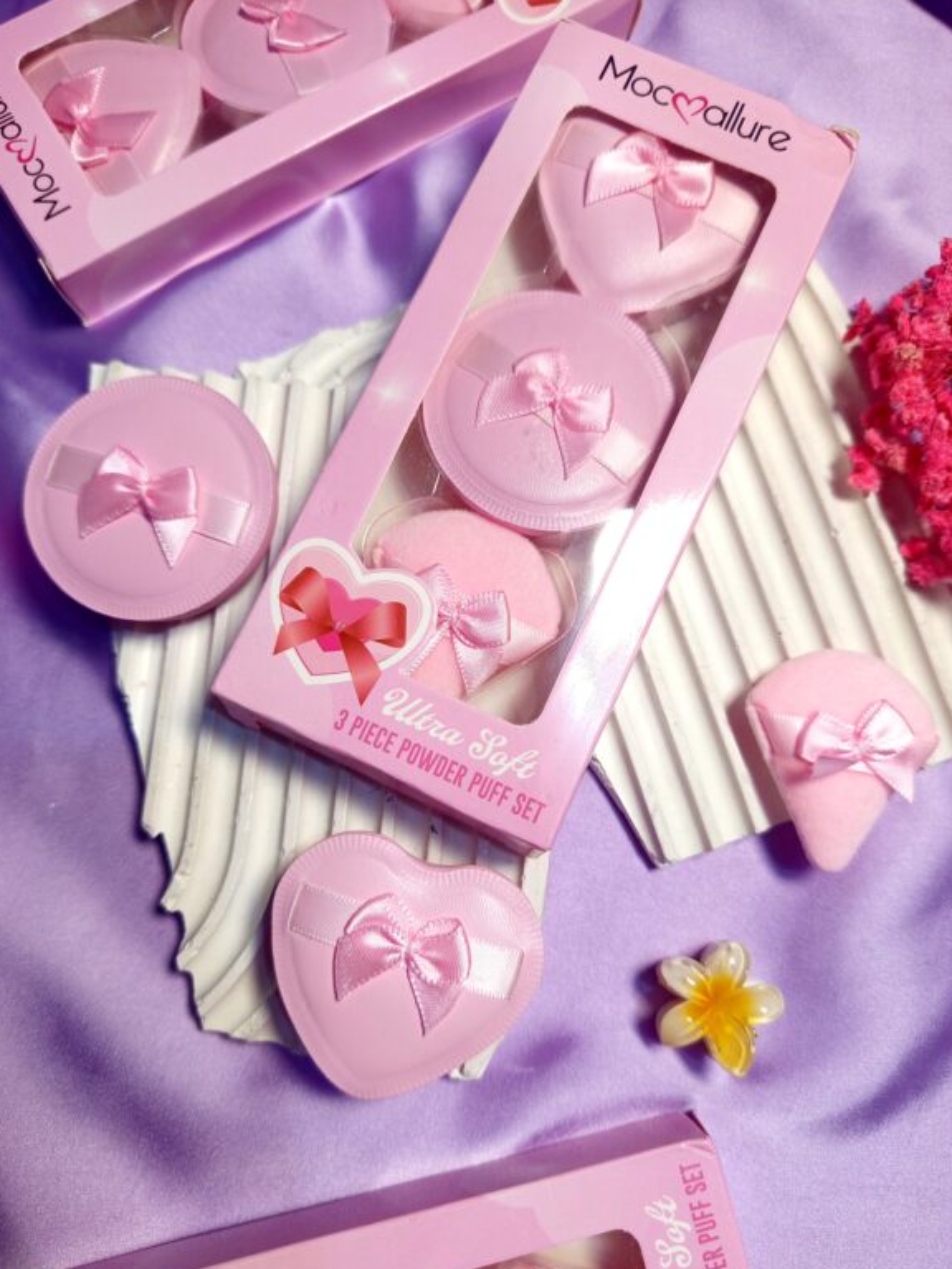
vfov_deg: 69.4
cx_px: 471
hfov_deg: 54.9
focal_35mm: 25
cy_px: 644
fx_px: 917
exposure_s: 1/60
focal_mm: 5.24
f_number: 1.7
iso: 375
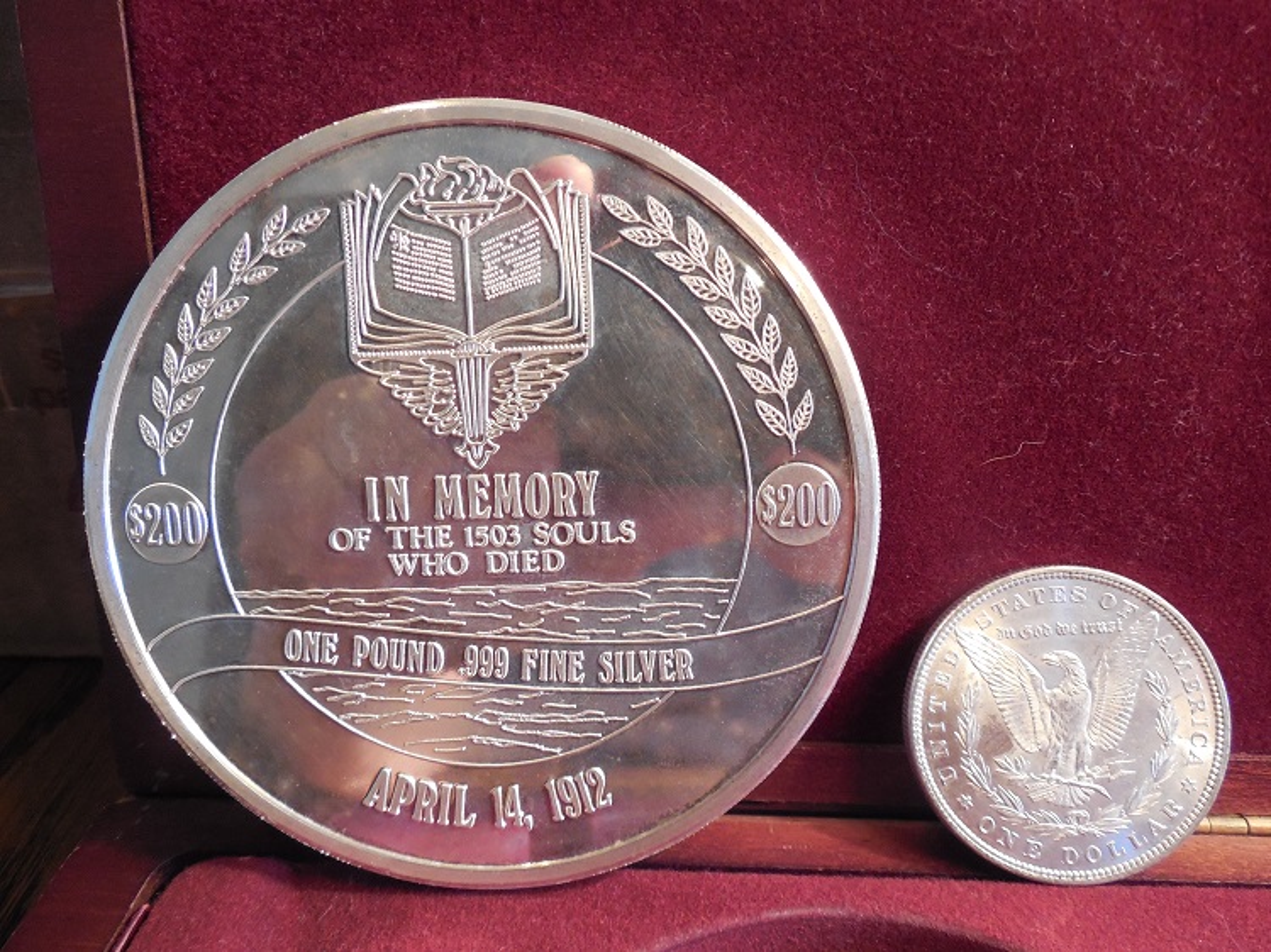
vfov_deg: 54.9
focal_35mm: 25
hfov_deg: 69.4
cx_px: 636
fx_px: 918
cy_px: 476
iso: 400
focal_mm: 4.5
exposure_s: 1/15
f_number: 3.3
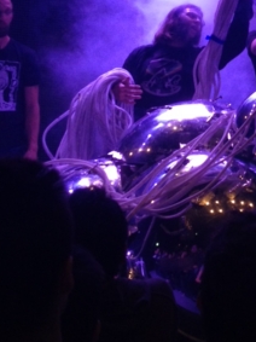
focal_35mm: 99
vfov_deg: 19.6
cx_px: 284
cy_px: 58
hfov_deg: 14.6
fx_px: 977
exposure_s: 1/20
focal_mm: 4.28
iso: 80
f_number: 2.4
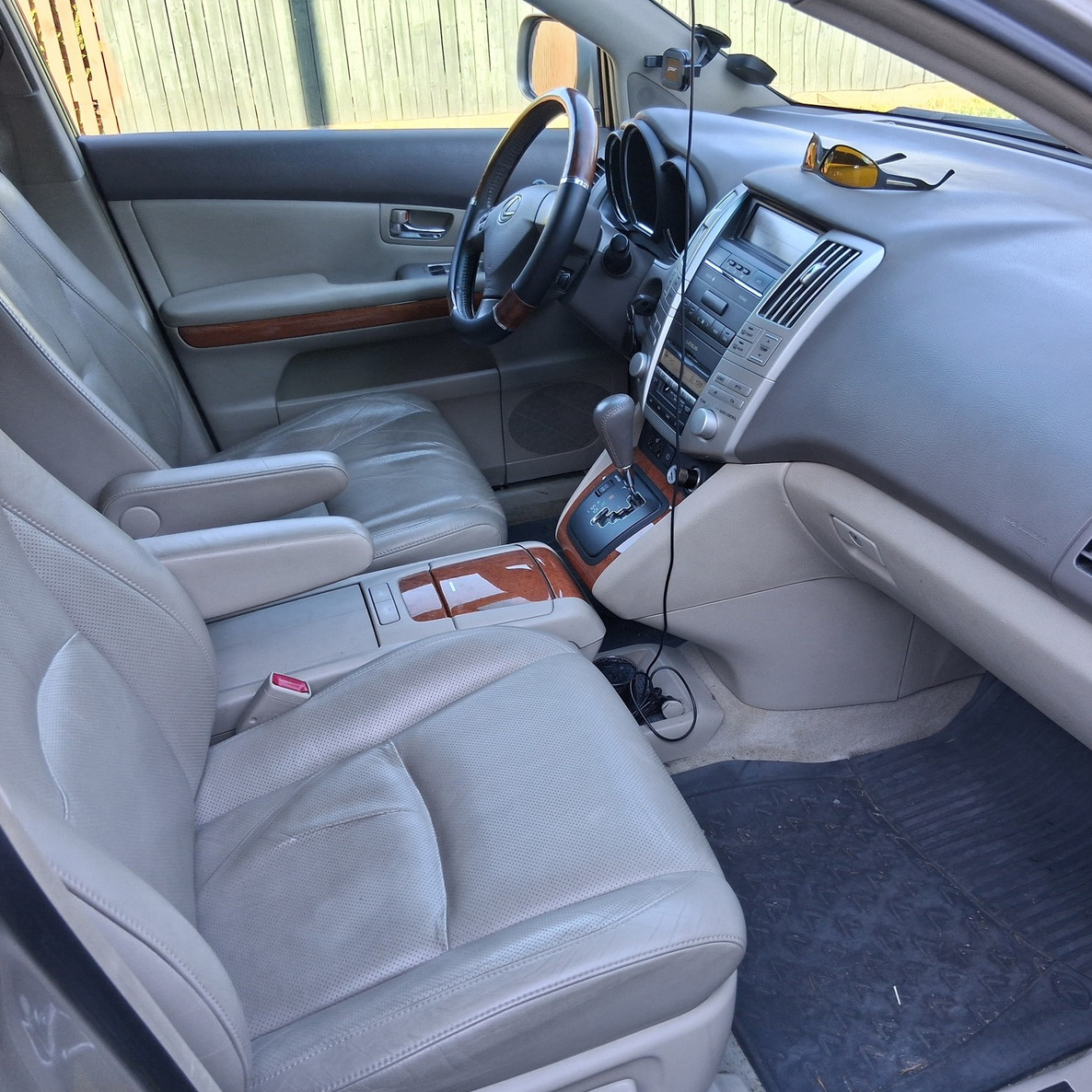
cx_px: 619
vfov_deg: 52.5
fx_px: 1106
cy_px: 552
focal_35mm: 31
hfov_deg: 52.4
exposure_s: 1/100
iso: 64
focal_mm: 3.98
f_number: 1.8
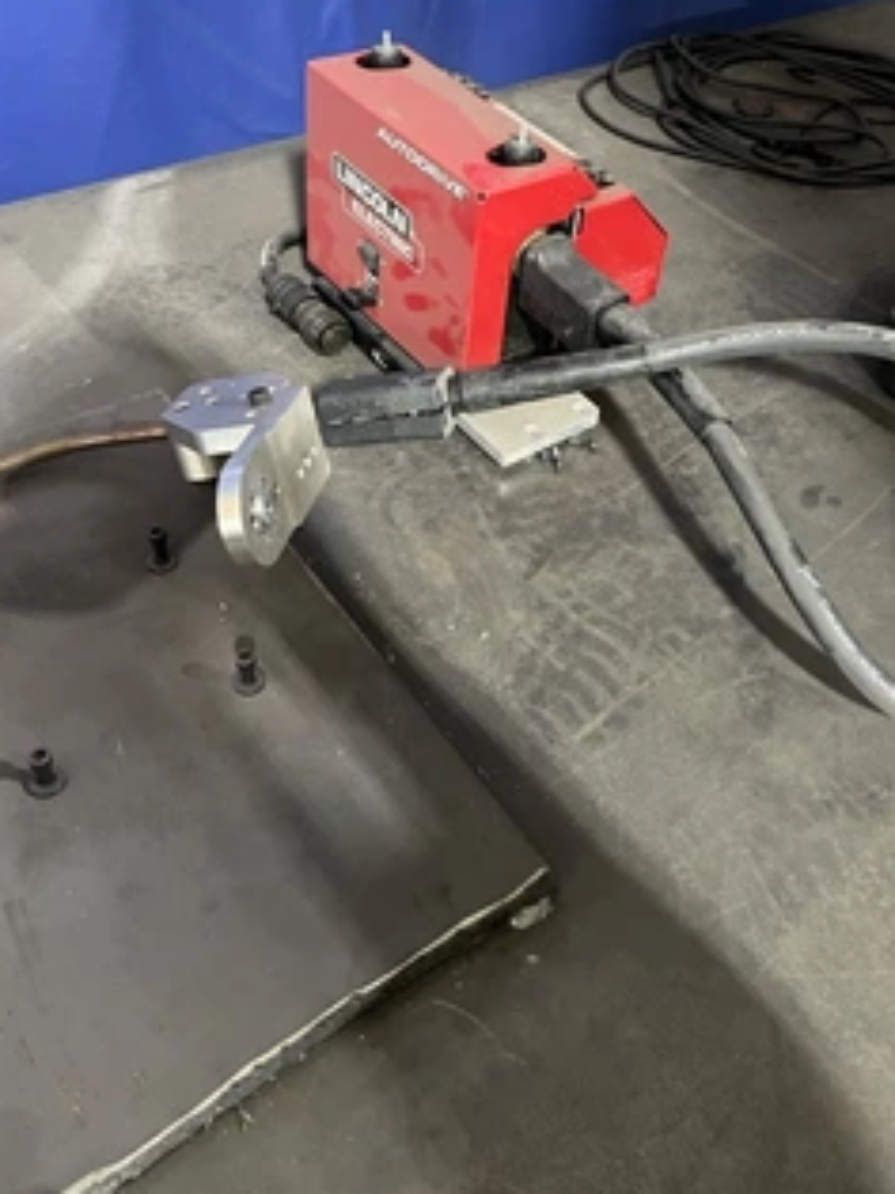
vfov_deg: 54.9
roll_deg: -6.8
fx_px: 1138
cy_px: 462
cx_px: 527
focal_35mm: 33
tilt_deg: -41.3
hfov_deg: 42.8
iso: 640
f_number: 1.6
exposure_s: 1/30
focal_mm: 5.1
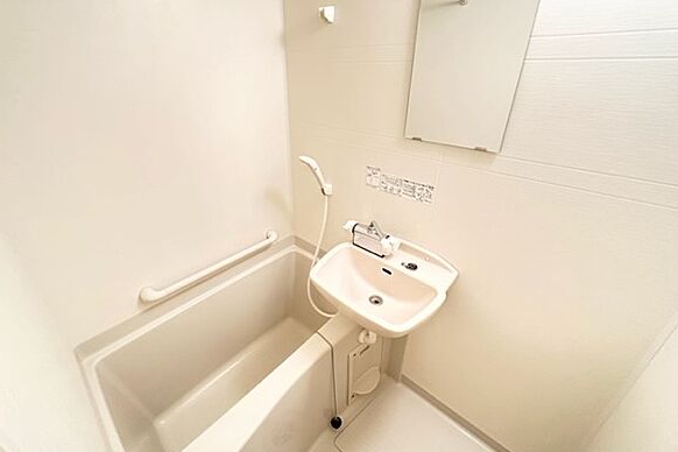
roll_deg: +0.5
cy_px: 203
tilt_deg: -25.7
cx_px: 333
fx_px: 282
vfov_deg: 77.1
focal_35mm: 15
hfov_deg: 100.4
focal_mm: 2.22
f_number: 2.2
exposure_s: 1/50
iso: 800
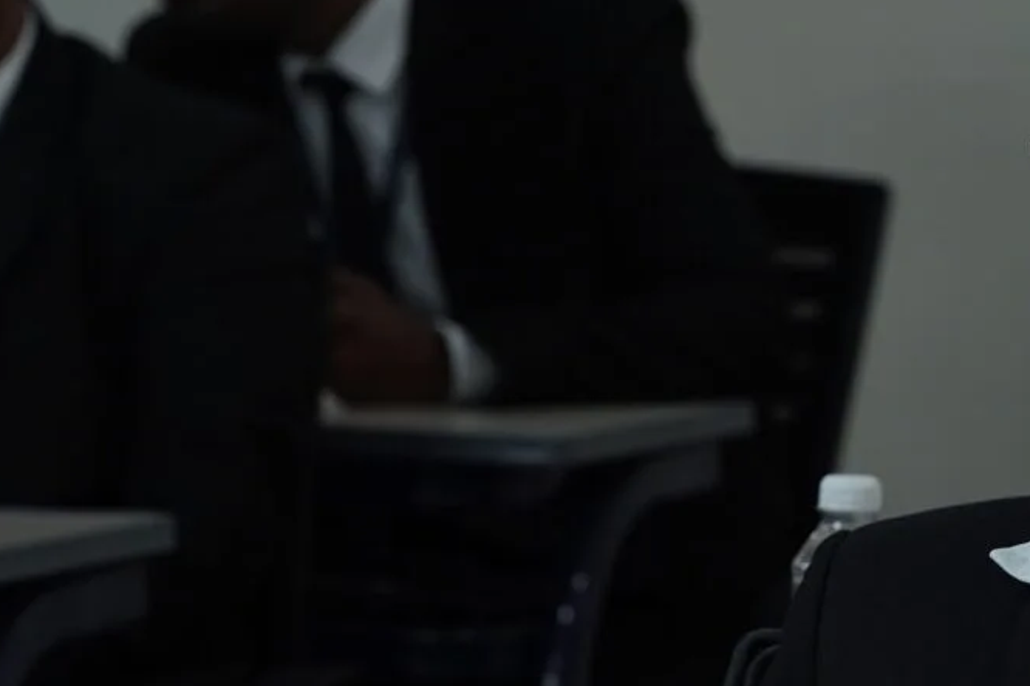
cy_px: 623
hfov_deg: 7.5
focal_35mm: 273
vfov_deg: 5.0
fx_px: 7810
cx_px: 367
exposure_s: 1/50
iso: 320
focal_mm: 71
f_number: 5
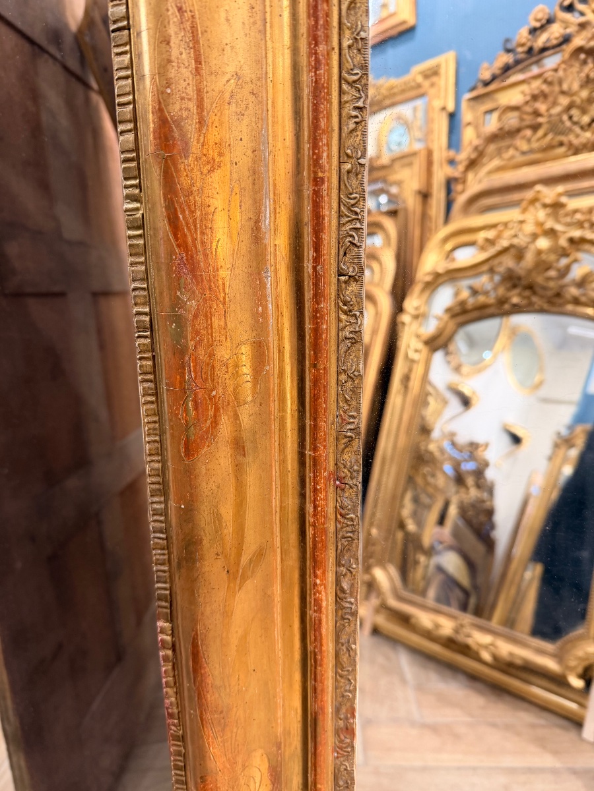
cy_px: 396
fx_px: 549
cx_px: 297
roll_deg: +1.3
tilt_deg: -23.6
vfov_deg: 71.6
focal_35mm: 24
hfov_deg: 56.8
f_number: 1.78
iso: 160
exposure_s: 1/50
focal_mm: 6.76
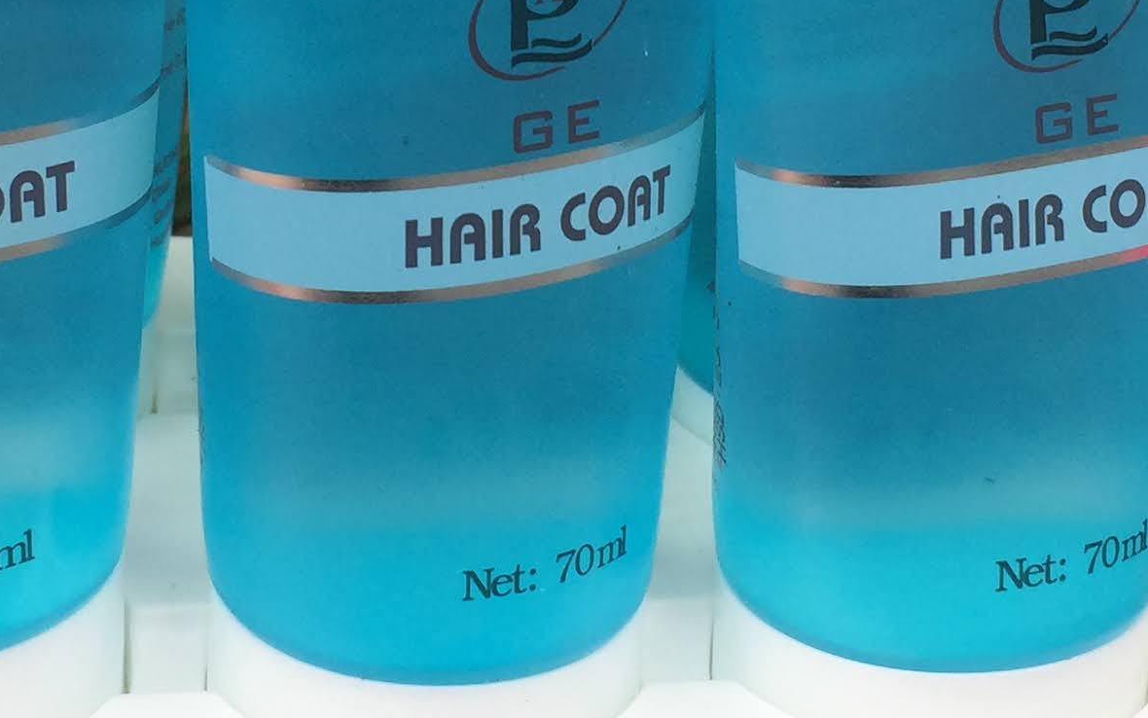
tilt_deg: -17.5
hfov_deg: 24.3
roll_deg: +1.9
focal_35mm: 85
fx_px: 2660
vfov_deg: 15.2
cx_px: 463
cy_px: 80
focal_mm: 4.15
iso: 32
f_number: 2.2
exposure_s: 1/482
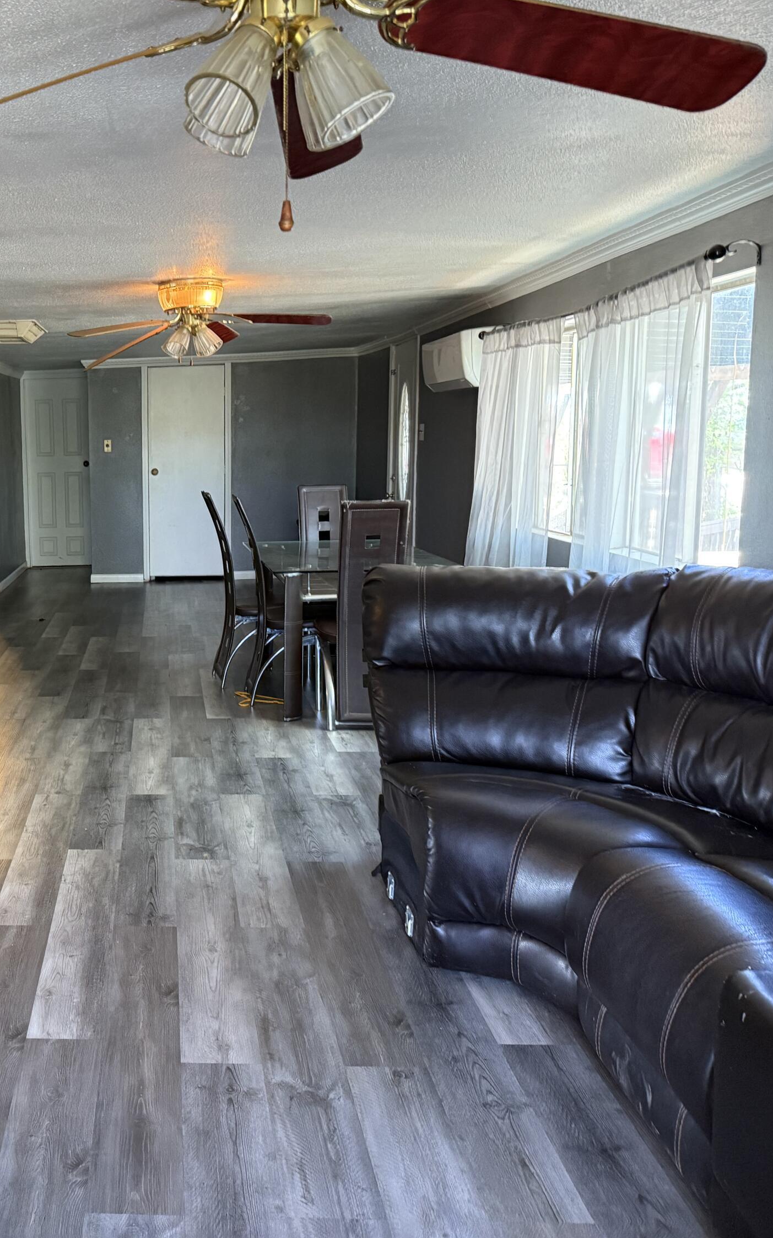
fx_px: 1146
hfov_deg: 35.2
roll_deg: +2.9
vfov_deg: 56.7
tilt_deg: -7.1
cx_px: 86
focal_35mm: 34
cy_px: 619
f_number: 1.78
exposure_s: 1/60
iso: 640
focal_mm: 6.76
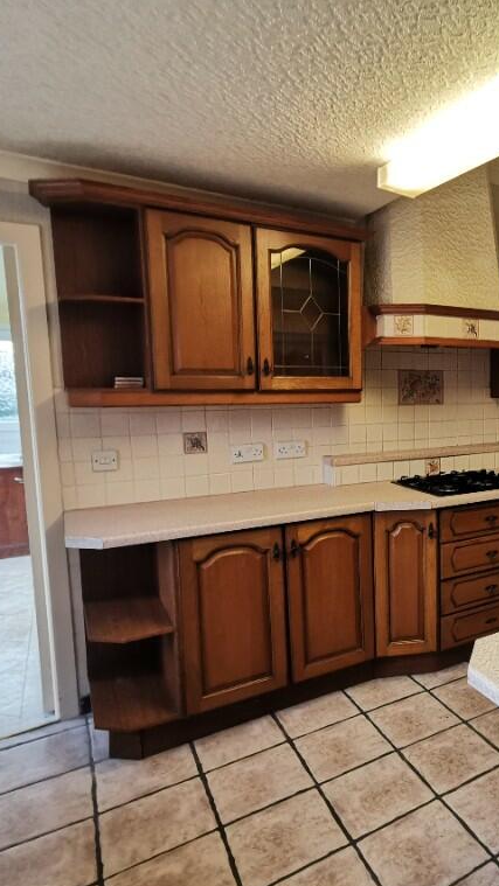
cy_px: 446
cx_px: 495
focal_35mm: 25
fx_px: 588
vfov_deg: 74.0
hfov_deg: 40.5
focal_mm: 2.26
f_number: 2.2
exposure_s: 1/50
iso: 320
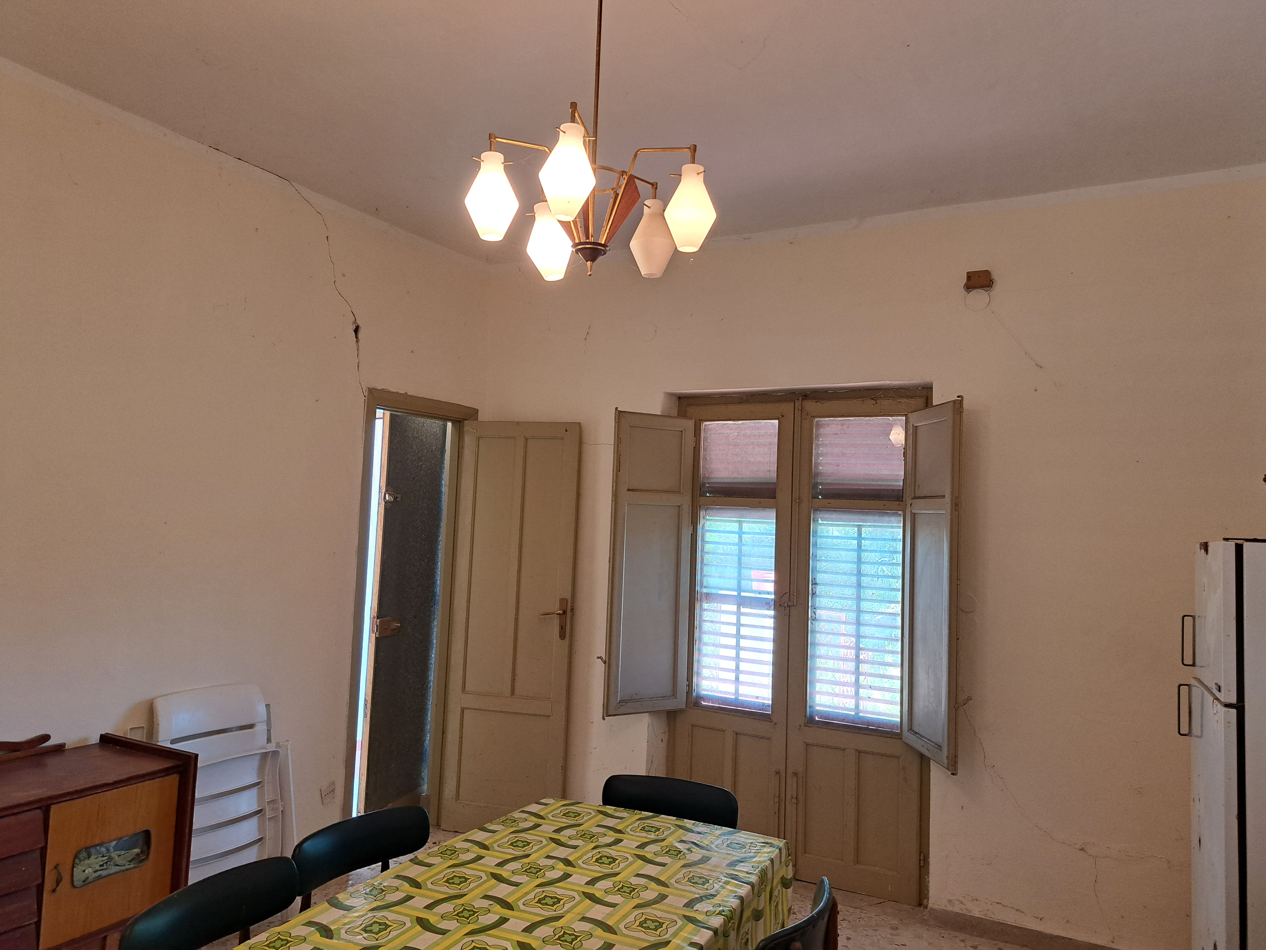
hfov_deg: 71.6
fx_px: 878
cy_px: 475
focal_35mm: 24
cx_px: 633
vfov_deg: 56.8
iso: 80
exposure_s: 1/50
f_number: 1.8
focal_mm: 5.23
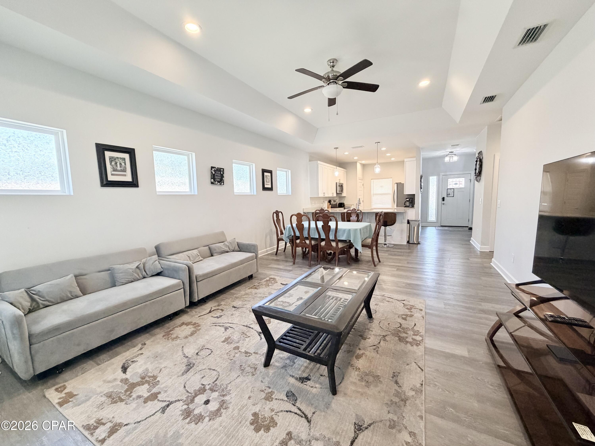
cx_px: 298
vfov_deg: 85.7
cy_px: 223
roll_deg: +1.6
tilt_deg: -6.1
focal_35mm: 14
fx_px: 241
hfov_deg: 102.1
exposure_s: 1/120
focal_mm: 2.22
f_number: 2.2
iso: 320
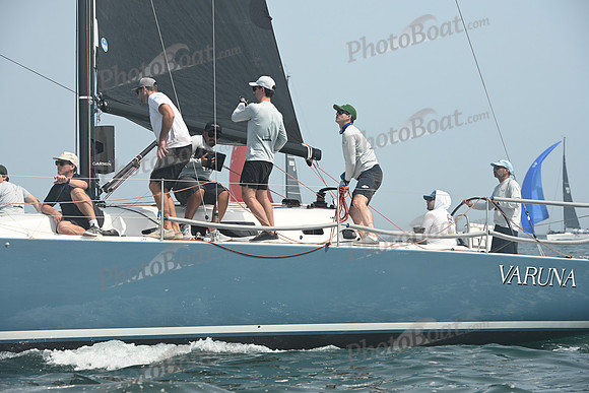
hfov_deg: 16.4
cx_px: 294
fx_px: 2046
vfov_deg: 11.0
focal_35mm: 125
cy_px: 196
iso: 320
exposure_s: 1/1250
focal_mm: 125
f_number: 8
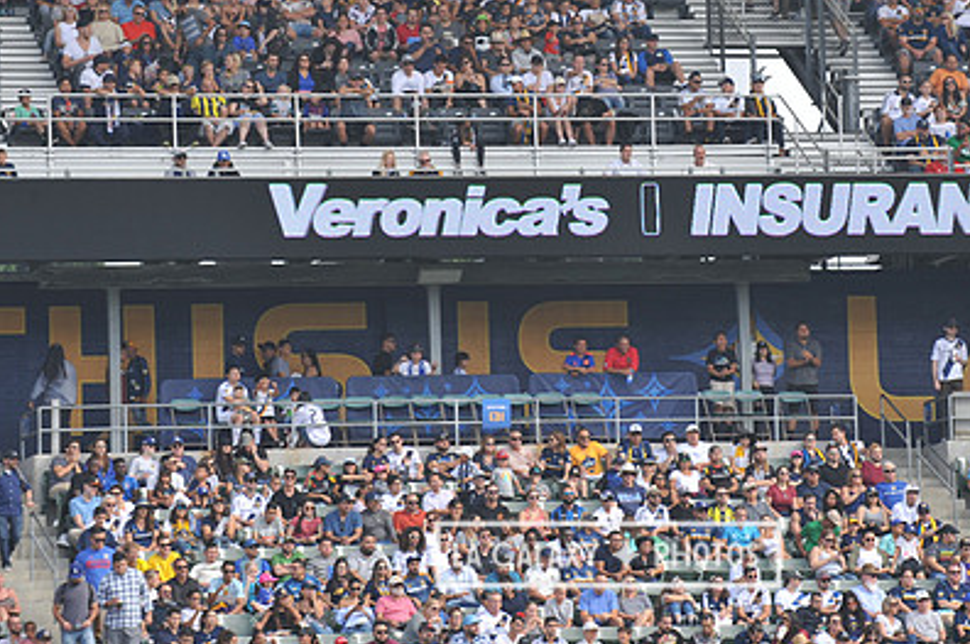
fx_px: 7885
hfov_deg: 7.0
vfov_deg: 4.7
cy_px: 186
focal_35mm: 293
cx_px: 607
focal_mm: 200
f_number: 7.1
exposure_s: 1/200
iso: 200
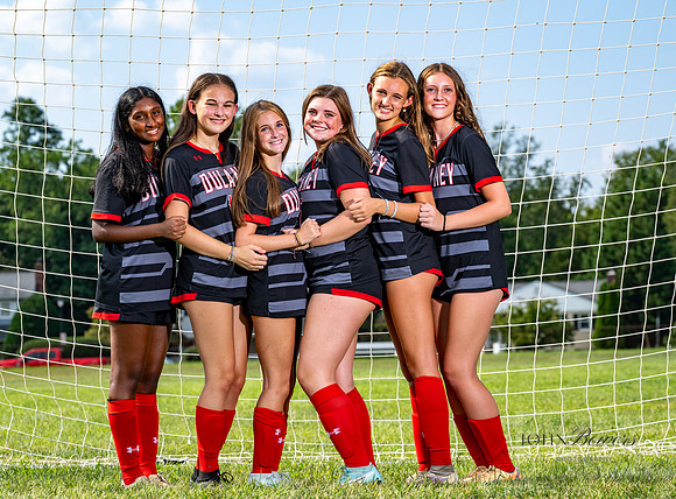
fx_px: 2142
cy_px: 250
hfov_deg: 17.9
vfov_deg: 13.3
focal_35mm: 110
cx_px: 338
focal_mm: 103
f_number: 6.3
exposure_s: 1/400
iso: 64
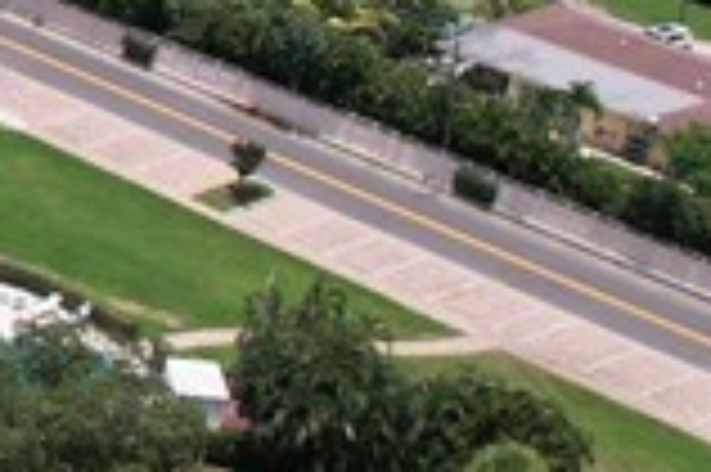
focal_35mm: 151
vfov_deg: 8.9
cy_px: -121
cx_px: -1314
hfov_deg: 10.4
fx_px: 2979
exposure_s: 1/3000
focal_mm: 8.38
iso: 140
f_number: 2.8
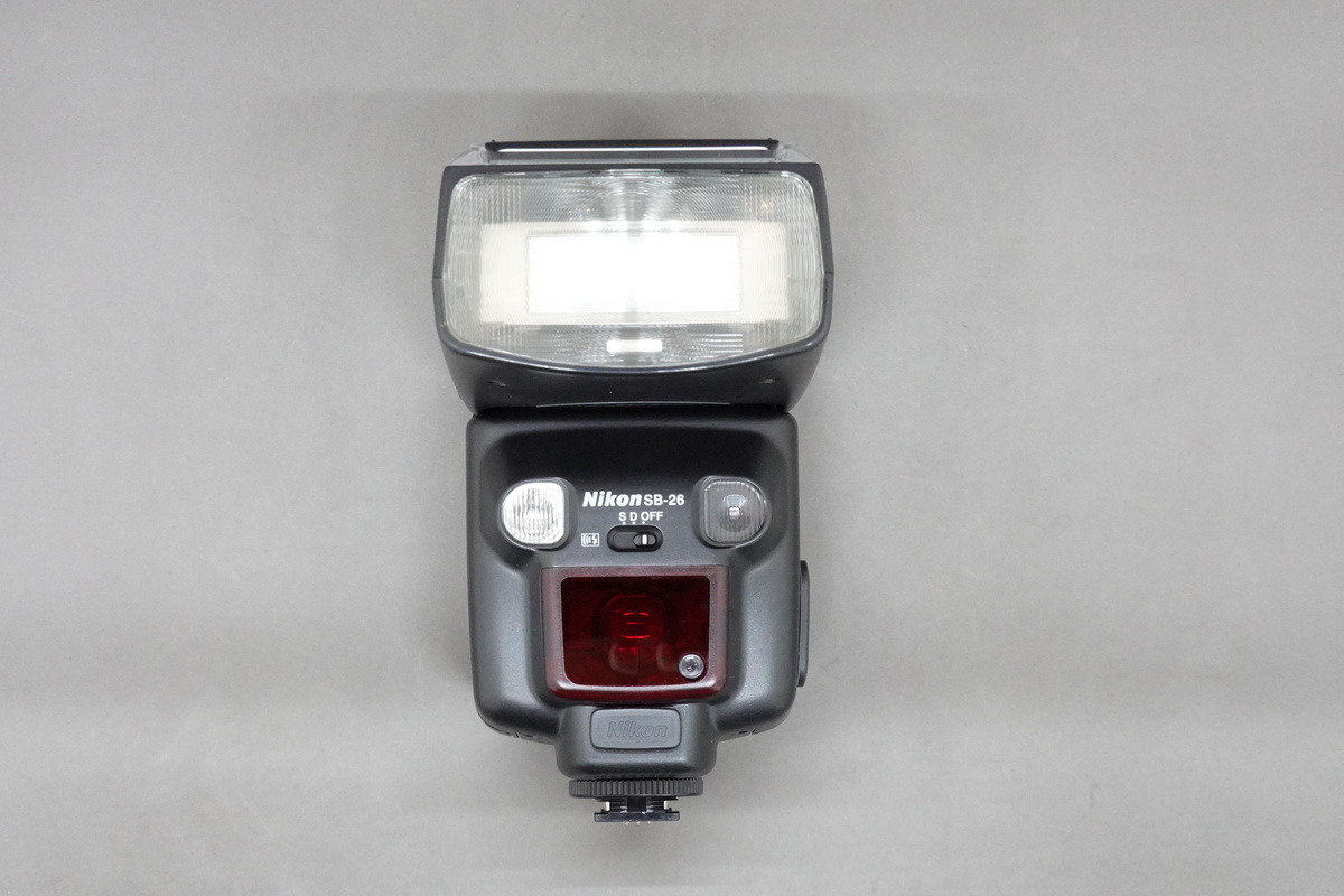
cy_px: 448
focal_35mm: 44
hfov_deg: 44.5
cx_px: 672
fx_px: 1643
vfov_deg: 30.5
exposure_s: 1/50
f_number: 5.6
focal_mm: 16.21
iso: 3200
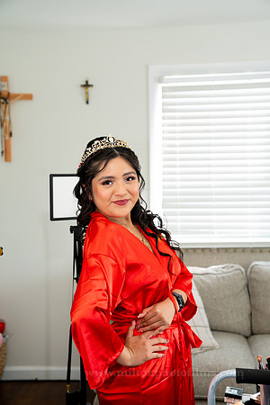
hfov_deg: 27.0
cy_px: 202
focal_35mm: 50
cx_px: 135
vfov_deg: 39.6
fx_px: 562
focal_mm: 50
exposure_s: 1/80
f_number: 3.5
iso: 500
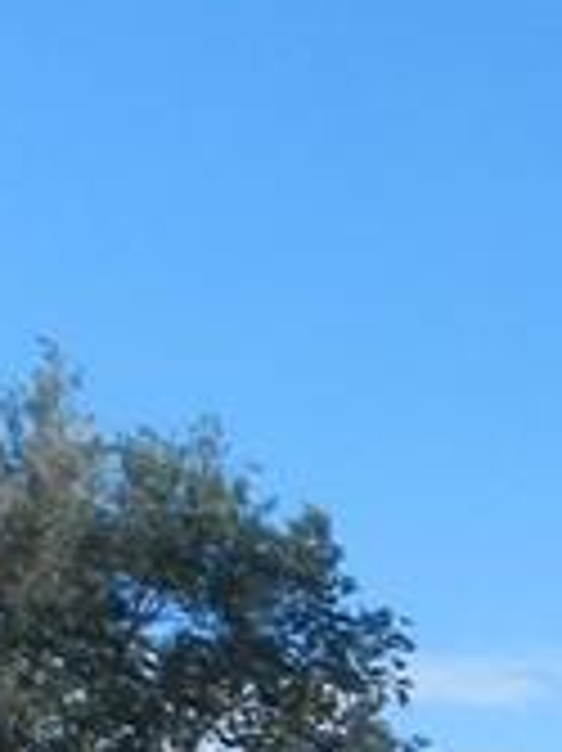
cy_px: 1369
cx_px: 1245
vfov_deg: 12.7
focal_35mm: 141
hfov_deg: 9.6
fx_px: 3056
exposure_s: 1/800
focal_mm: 4
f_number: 4
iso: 160
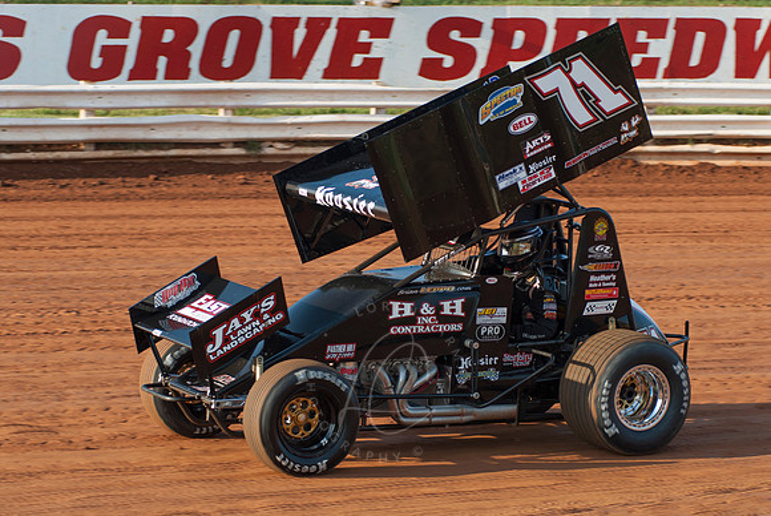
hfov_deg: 17.0
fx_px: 2573
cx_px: 386
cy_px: 258
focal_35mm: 120
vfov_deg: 11.4
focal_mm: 80
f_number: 4
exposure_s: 1/400
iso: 100
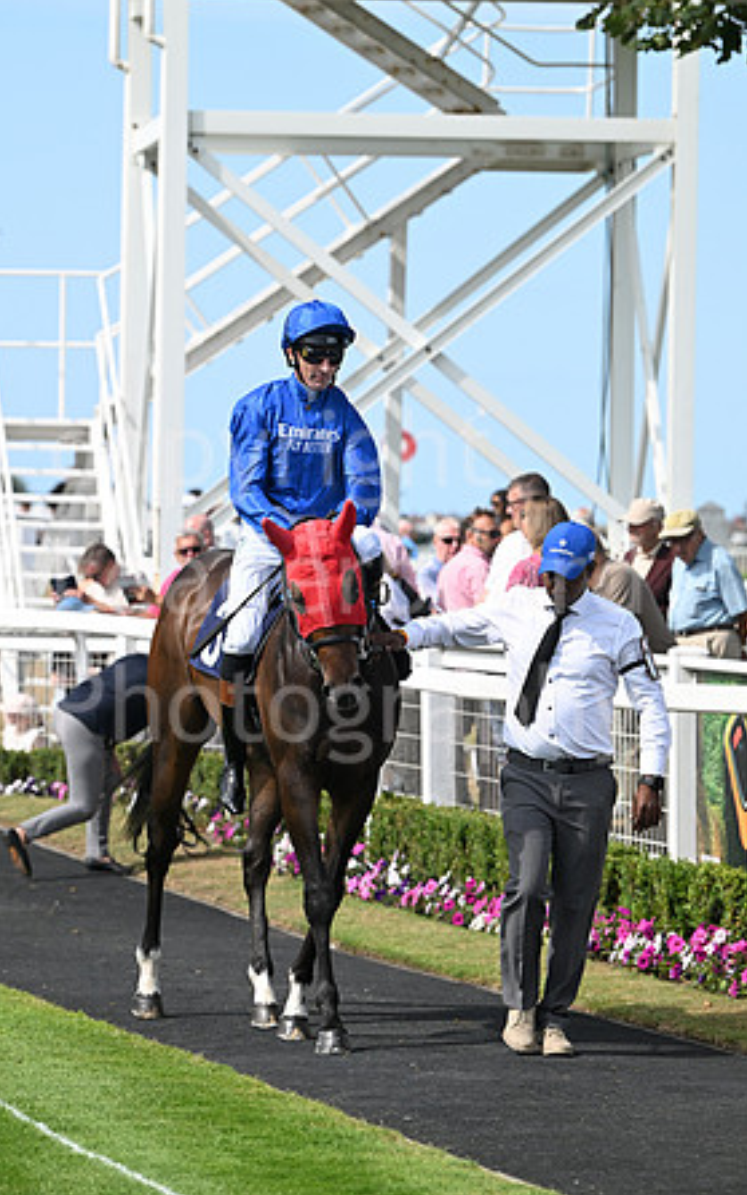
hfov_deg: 7.3
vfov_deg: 11.6
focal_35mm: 180
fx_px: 5859
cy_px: 598
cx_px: 351
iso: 400
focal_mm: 175
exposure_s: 1/1600
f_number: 5.6
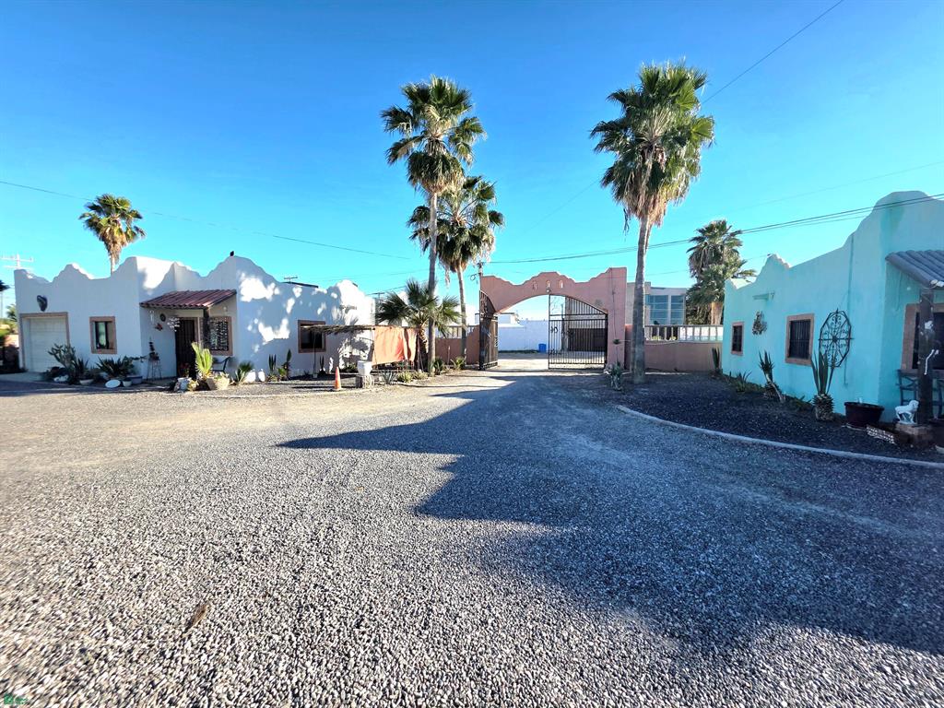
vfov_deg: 89.9
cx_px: 472
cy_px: 354
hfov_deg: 106.2
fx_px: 355
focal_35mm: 13
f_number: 1.9
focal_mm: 2.2
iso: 40
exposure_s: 1/1429
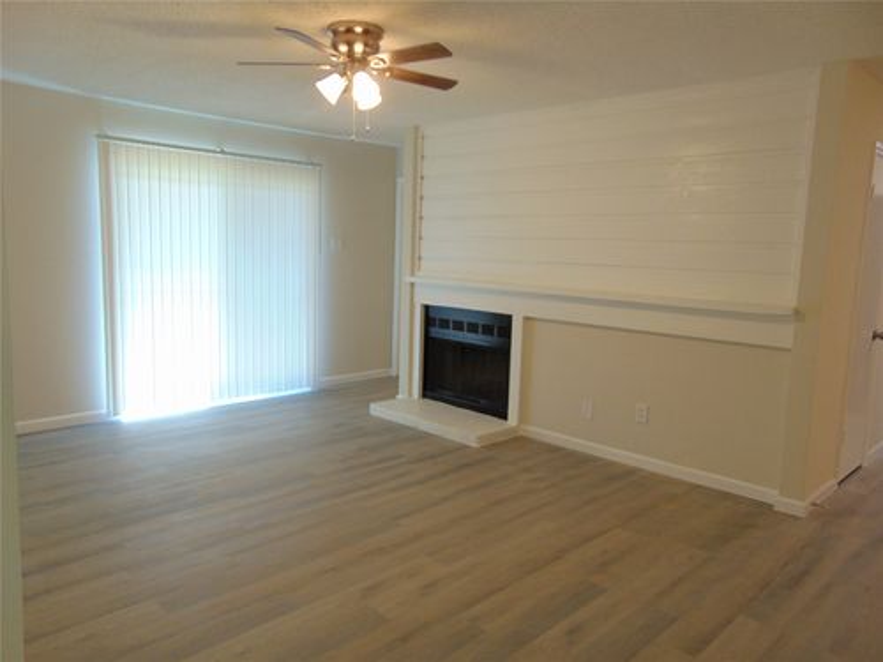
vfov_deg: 54.9
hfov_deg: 69.4
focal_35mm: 25
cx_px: 442
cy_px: 331
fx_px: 638
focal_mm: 4.5
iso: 100
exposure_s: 1/30
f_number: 3
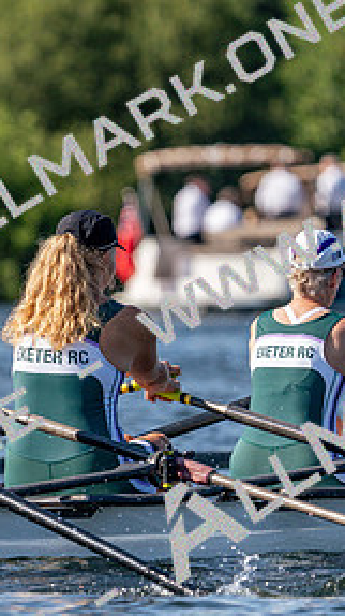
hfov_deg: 1.4
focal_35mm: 848
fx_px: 13820
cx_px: -19
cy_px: 381
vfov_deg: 2.5
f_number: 6.3
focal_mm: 400
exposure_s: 1/1600
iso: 320
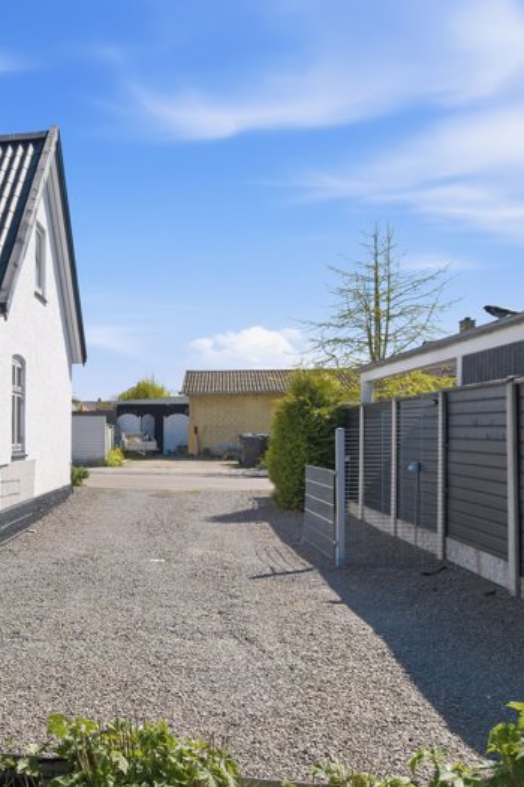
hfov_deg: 33.7
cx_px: -28
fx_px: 765
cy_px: 393
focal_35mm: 35
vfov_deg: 54.5
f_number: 8
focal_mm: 15.1
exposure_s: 1/500
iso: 200
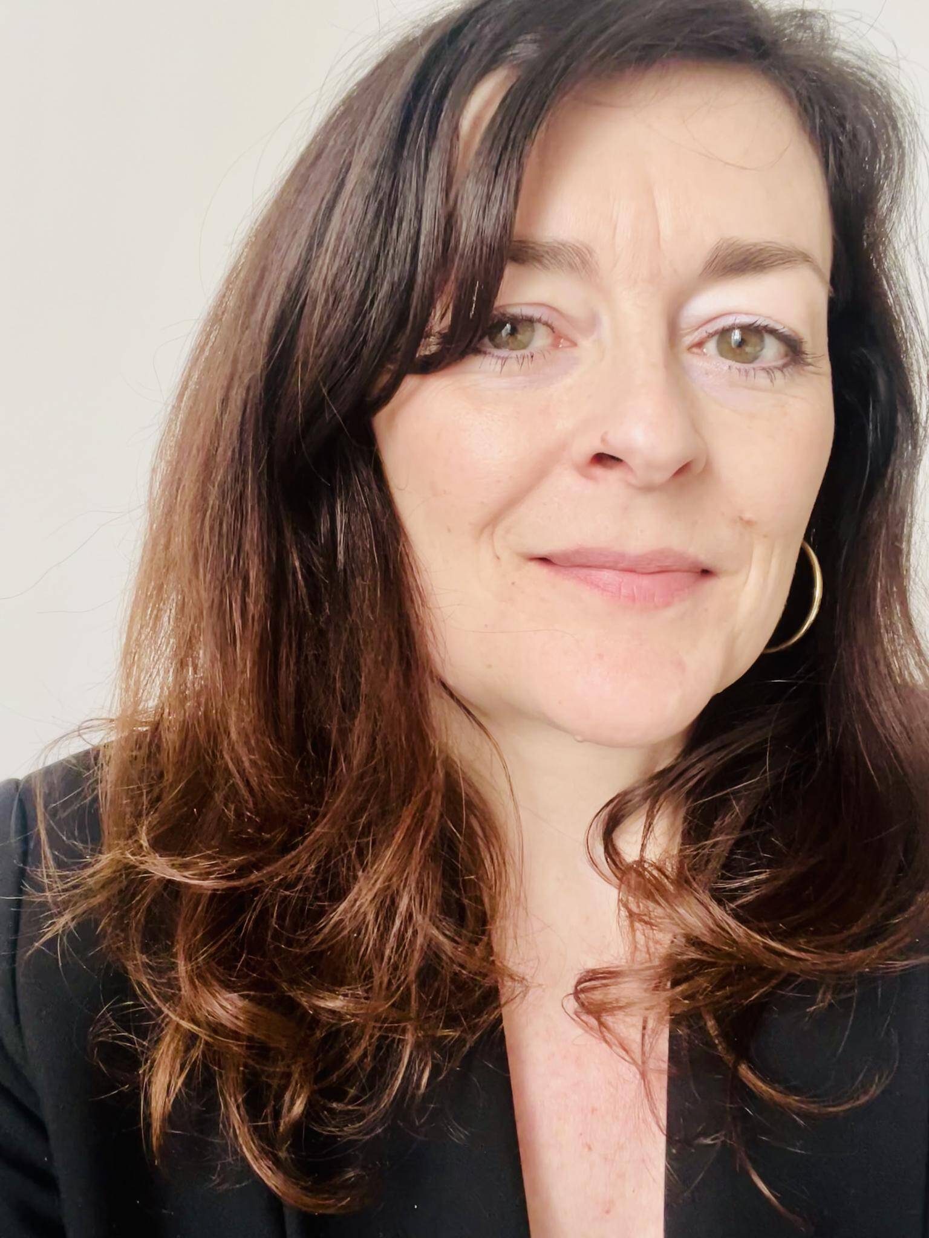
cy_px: 619
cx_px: 464
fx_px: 1073
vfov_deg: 60.0
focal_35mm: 30
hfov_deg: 46.8
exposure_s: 1/60
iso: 125
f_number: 2.2
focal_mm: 2.71
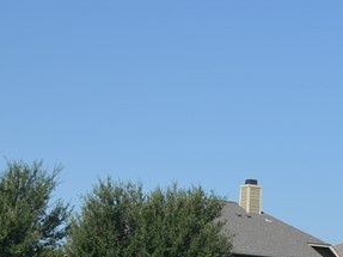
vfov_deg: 11.1
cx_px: 283
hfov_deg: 15.0
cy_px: 313
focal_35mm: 131
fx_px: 1297
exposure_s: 1/2000
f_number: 4
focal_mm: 24
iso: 200
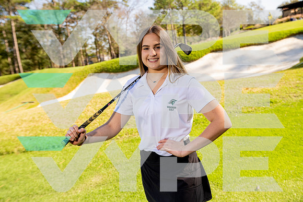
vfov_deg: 34.2
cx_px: 152
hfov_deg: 49.5
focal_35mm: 39
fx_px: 328
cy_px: 101
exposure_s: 1/250
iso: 100
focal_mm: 39
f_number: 4.5
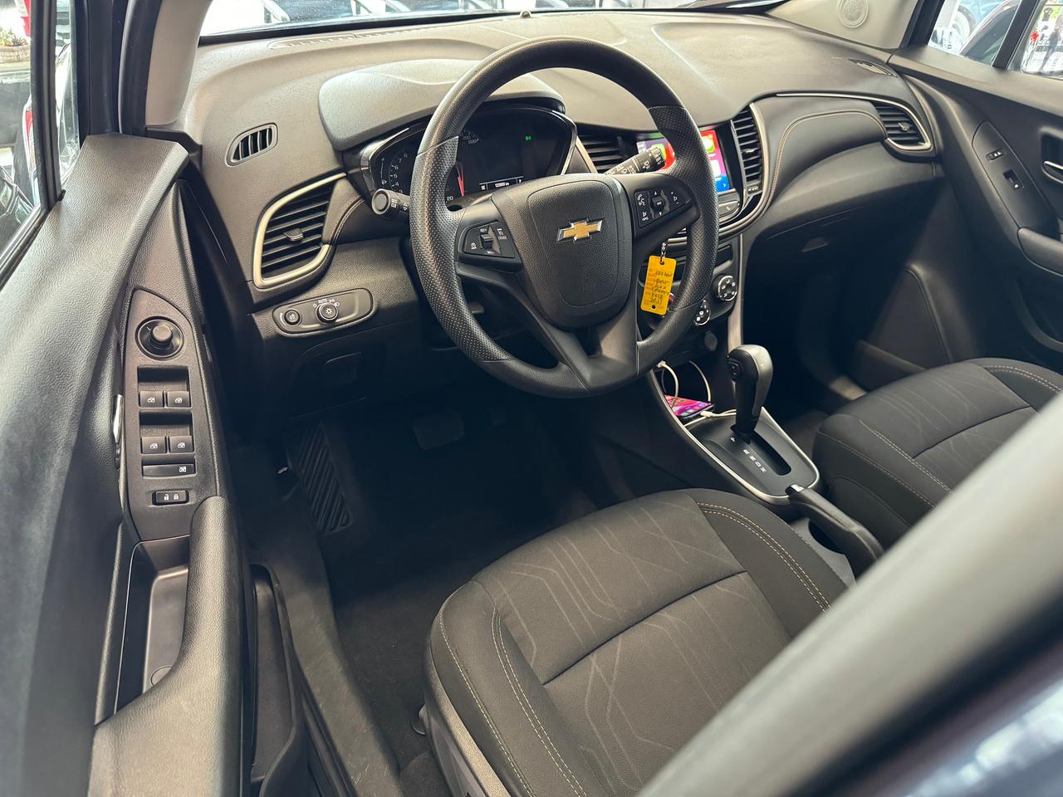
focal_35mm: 24
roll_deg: -3.3
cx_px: 532
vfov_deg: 56.8
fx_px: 737
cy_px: 398
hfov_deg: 71.6
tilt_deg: -35.4
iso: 800
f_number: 1.78
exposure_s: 1/40
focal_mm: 6.76
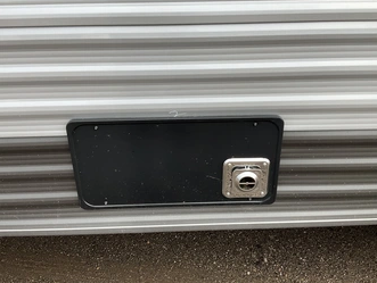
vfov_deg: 40.8
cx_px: 190
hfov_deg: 52.6
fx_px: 382
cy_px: 142
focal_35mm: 35
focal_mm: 3
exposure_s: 1/193
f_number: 1.8
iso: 20
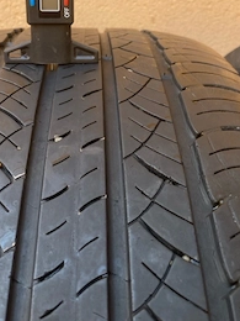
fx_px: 370
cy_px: 81
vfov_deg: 45.2
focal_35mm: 40
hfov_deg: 35.5
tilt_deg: -25.3
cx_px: 76
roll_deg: -3.4
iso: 50
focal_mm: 4.25
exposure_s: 1/121
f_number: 1.8
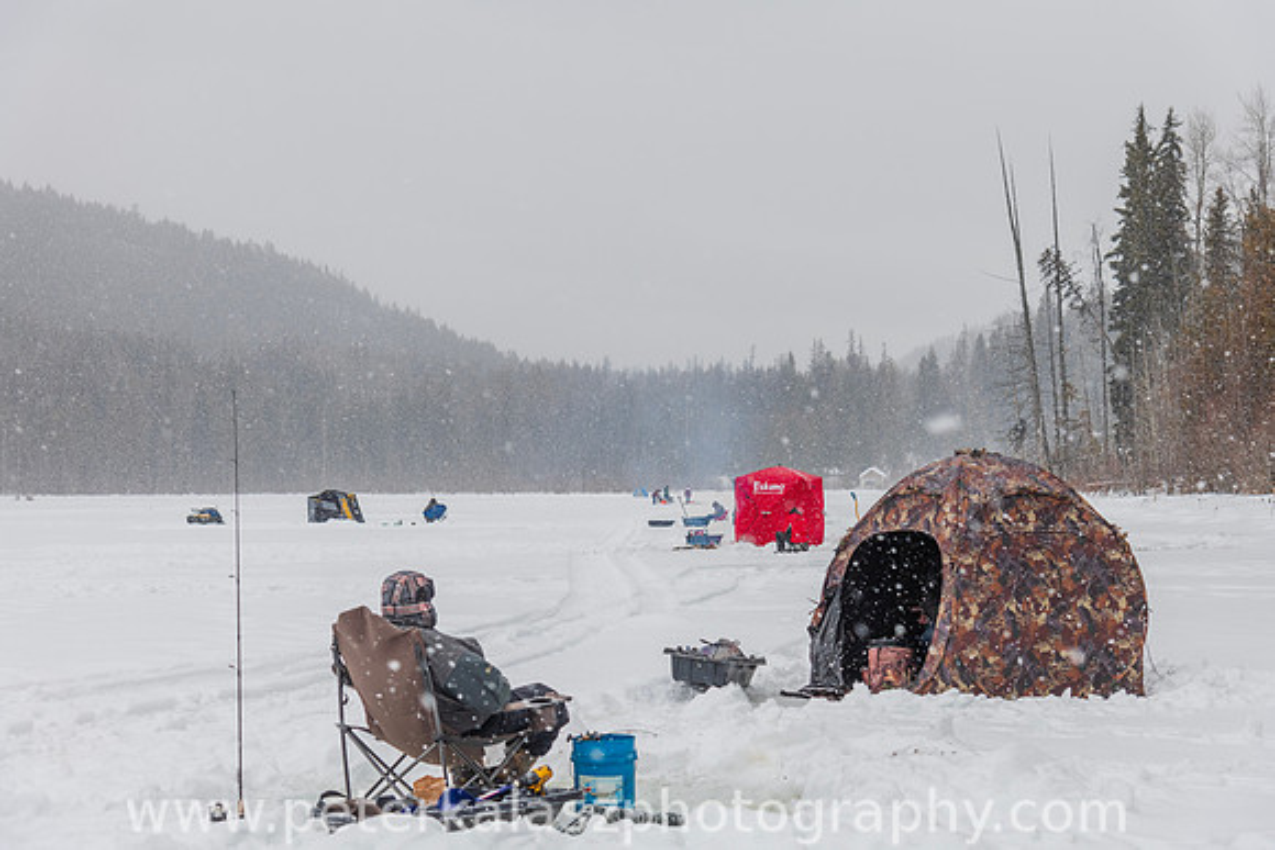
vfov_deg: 21.6
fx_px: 2229
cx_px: 638
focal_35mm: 63
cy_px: 425
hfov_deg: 31.9
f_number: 5.6
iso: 250
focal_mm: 62
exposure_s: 1/160
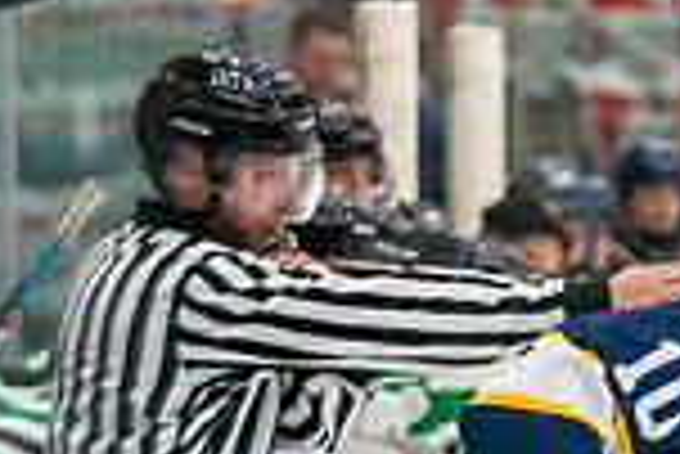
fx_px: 12252
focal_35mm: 648
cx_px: 1112
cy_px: 1056
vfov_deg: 2.1
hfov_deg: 3.2
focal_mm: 111
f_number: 2.8
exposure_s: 1/1250
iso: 3200
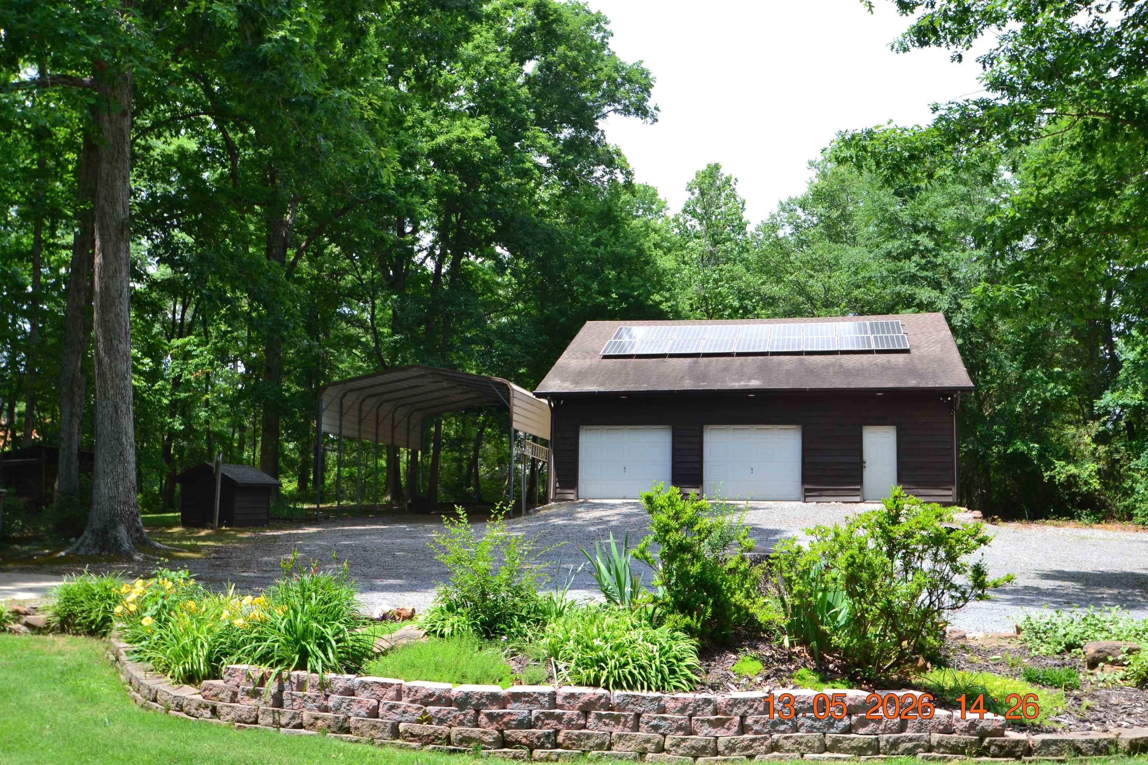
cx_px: 574
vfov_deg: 40.0
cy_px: 382
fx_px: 1052
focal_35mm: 33
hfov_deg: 57.2
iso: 400
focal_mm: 22
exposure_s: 1/250
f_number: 10
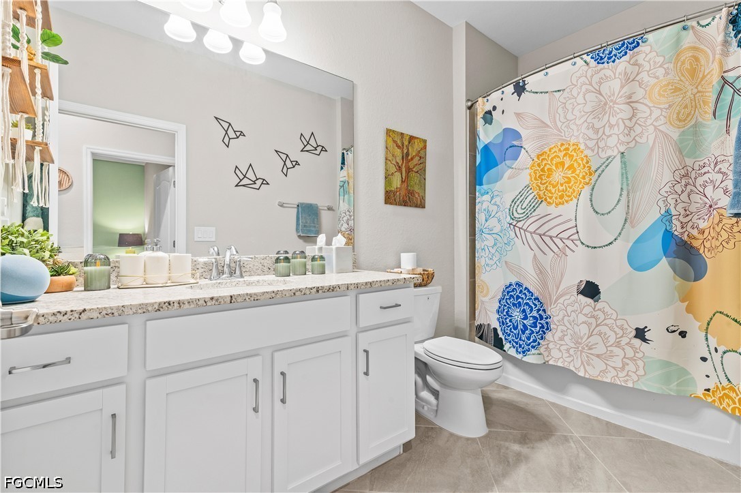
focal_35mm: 16
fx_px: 329
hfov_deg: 96.8
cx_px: 370
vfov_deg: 73.7
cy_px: 246
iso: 640
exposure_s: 1/2
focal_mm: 16
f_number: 10
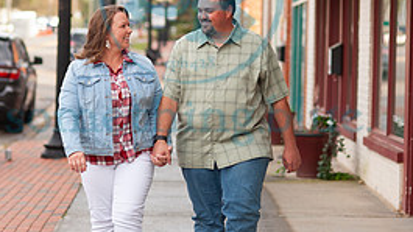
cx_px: 188
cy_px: 23
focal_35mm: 151
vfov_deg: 8.0
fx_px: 1653
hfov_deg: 14.2
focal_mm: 85
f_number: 2.8
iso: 200
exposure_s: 1/800
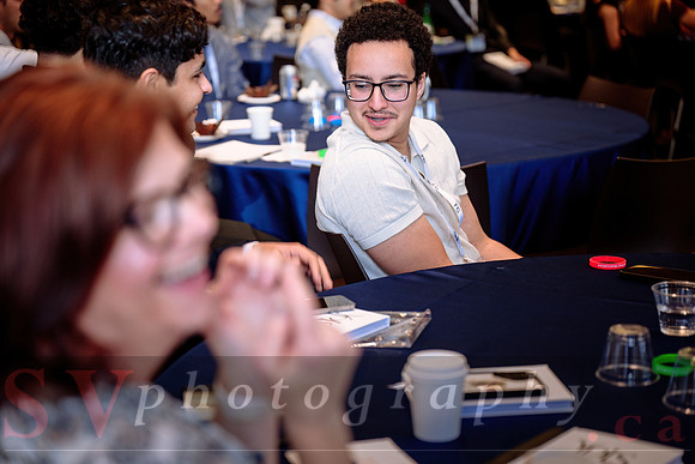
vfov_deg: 19.5
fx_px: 1352
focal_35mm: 70
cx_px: 348
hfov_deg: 28.8
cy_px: 232
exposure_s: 1/100
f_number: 2.8
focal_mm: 70
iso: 500
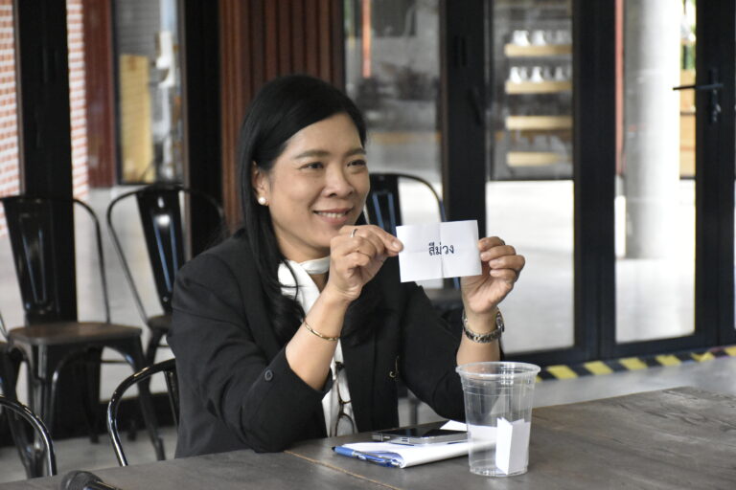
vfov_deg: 13.0
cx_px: 368
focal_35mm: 105
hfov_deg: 19.5
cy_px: 245
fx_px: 2146
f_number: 5
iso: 8000
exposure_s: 1/500
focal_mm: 70
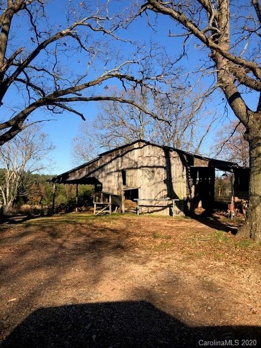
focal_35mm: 28
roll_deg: +4.7
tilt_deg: +2.7
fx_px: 281
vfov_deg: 63.4
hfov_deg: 49.7
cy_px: 174
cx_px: 130
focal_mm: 4
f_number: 1.8
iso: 20
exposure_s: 1/1156
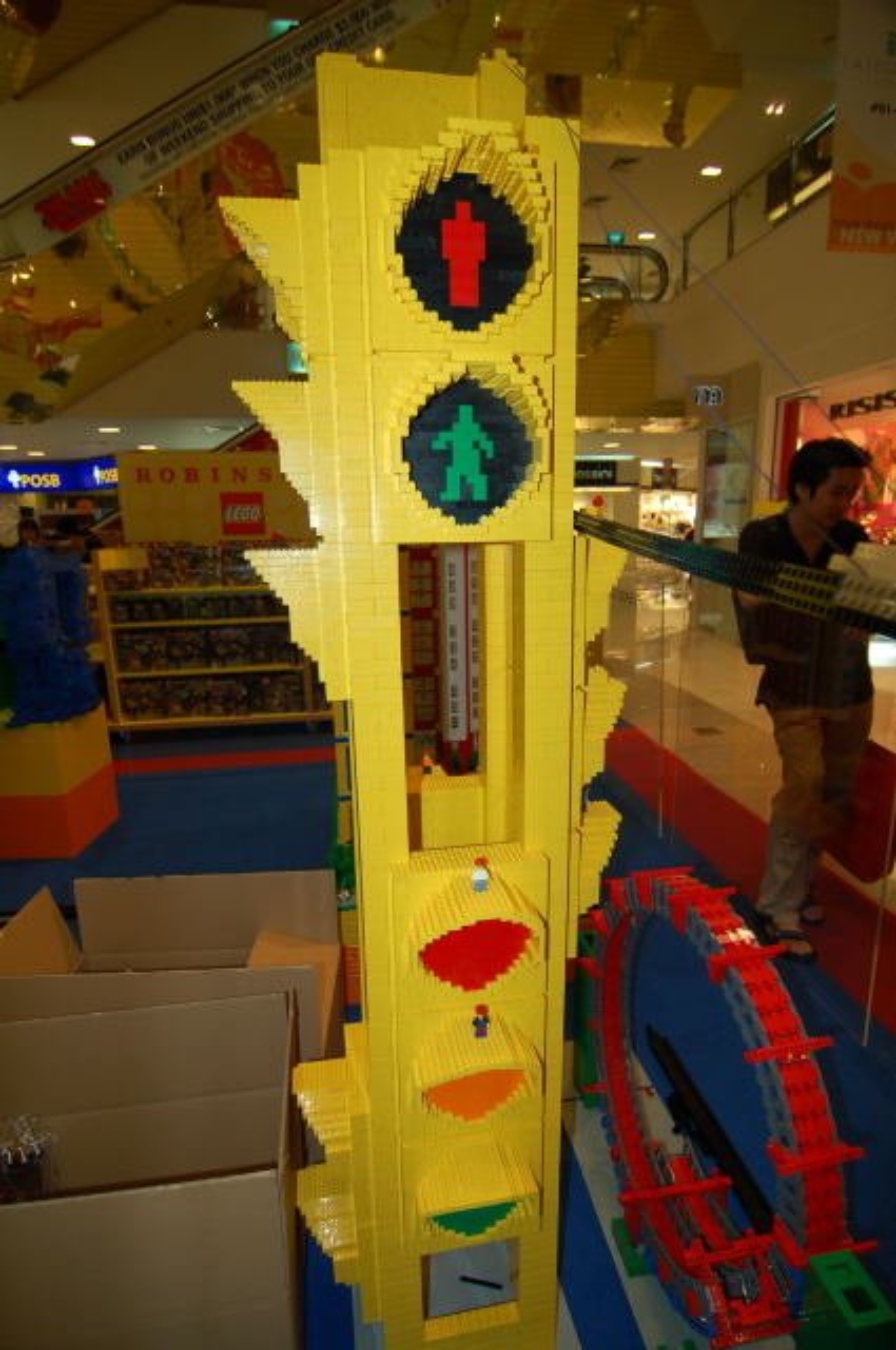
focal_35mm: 18
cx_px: 448
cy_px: 675
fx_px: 674
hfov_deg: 67.2
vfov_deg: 90.1
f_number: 4
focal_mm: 12
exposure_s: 1/60
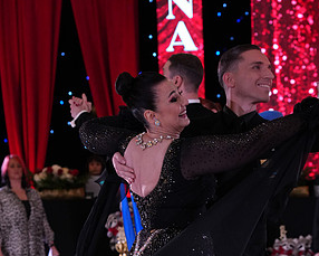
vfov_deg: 9.8
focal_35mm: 156
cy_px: 304
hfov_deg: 12.3
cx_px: 207
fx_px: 1473
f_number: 5
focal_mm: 82
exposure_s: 1/250
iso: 2500
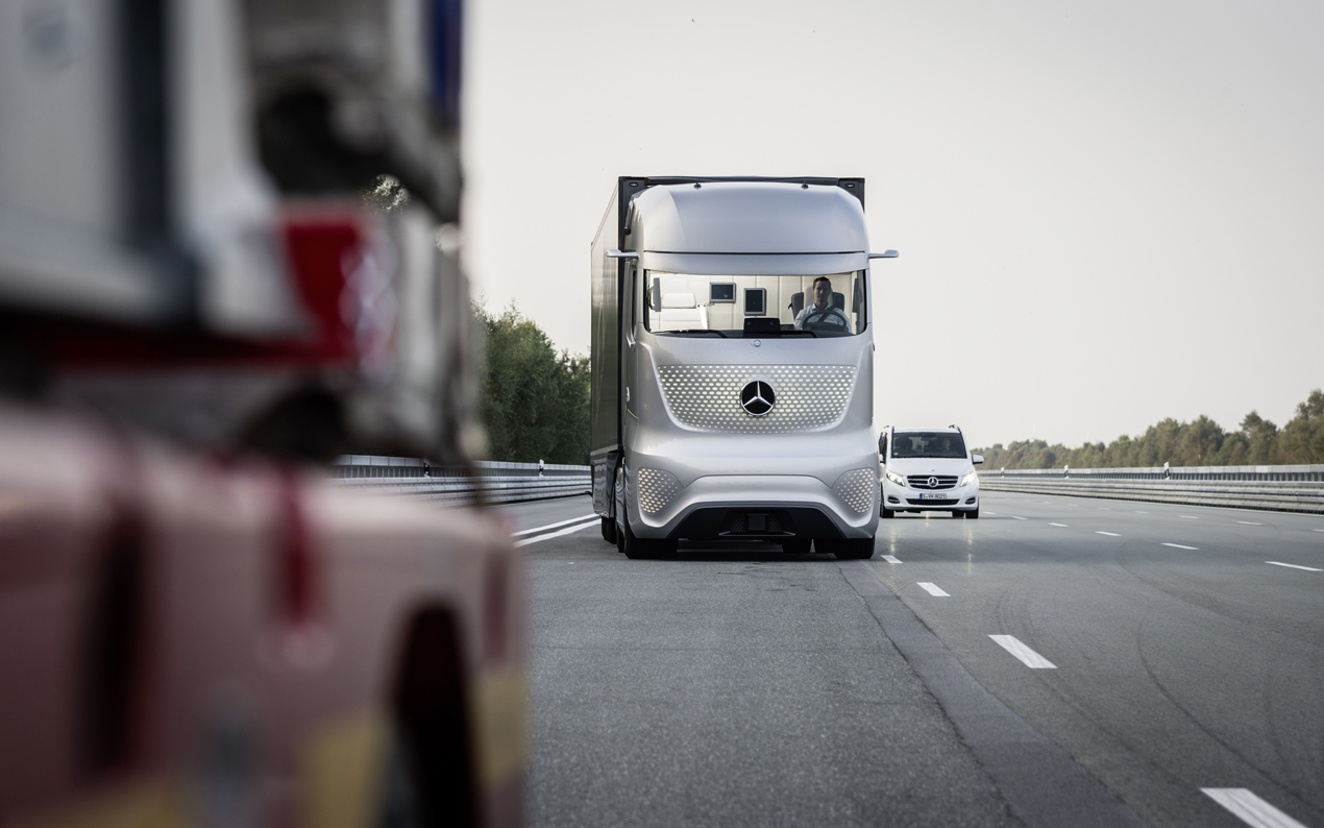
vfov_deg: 11.4
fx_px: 4150
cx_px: 665
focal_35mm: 115
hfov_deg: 18.1
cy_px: 386
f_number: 6.3
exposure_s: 1/200
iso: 400
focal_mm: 112
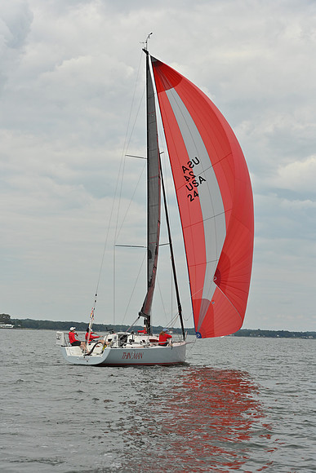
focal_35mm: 80
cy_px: 236
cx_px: 158
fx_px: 1053
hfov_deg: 17.1
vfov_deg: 25.4
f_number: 9
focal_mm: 80
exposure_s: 1/1250
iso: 320
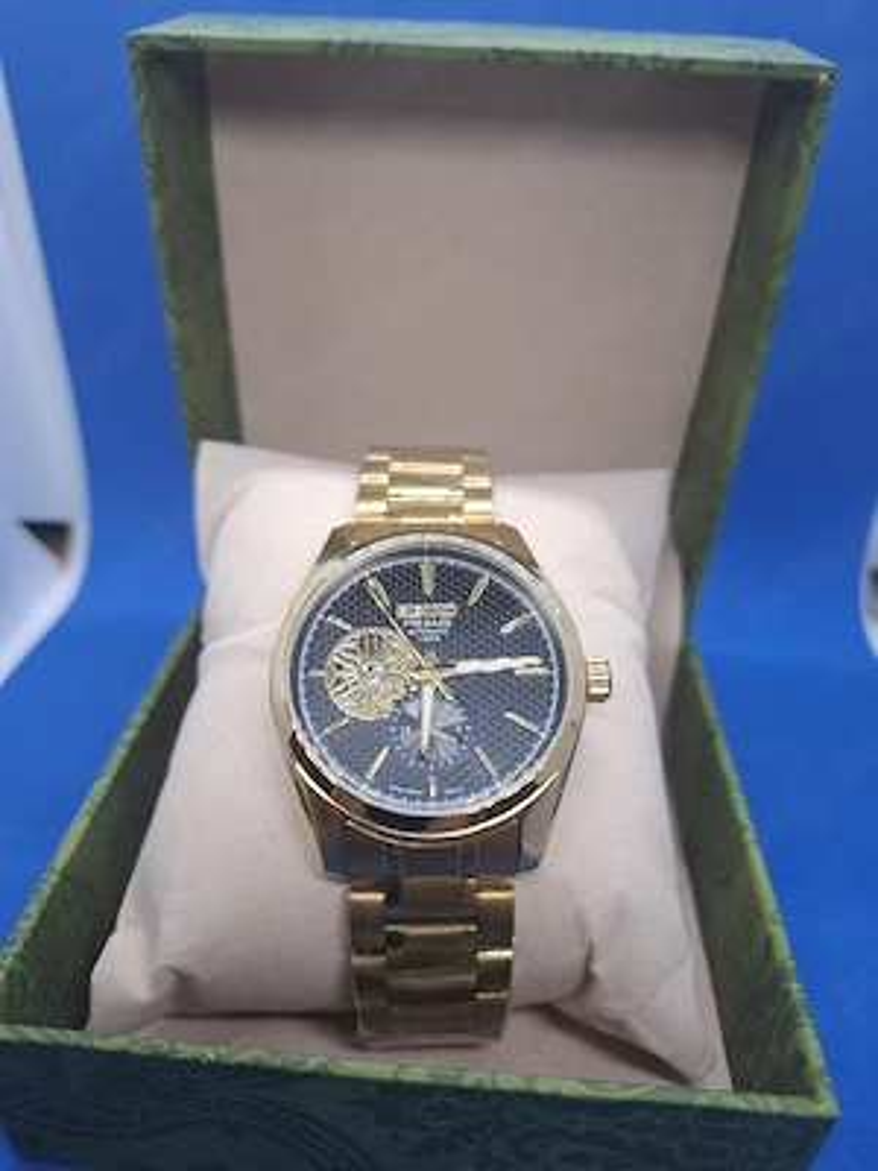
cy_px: 586
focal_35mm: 23
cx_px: 439
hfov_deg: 58.9
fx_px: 778
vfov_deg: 73.9
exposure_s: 1/100
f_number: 1.8
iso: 125
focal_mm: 5.54
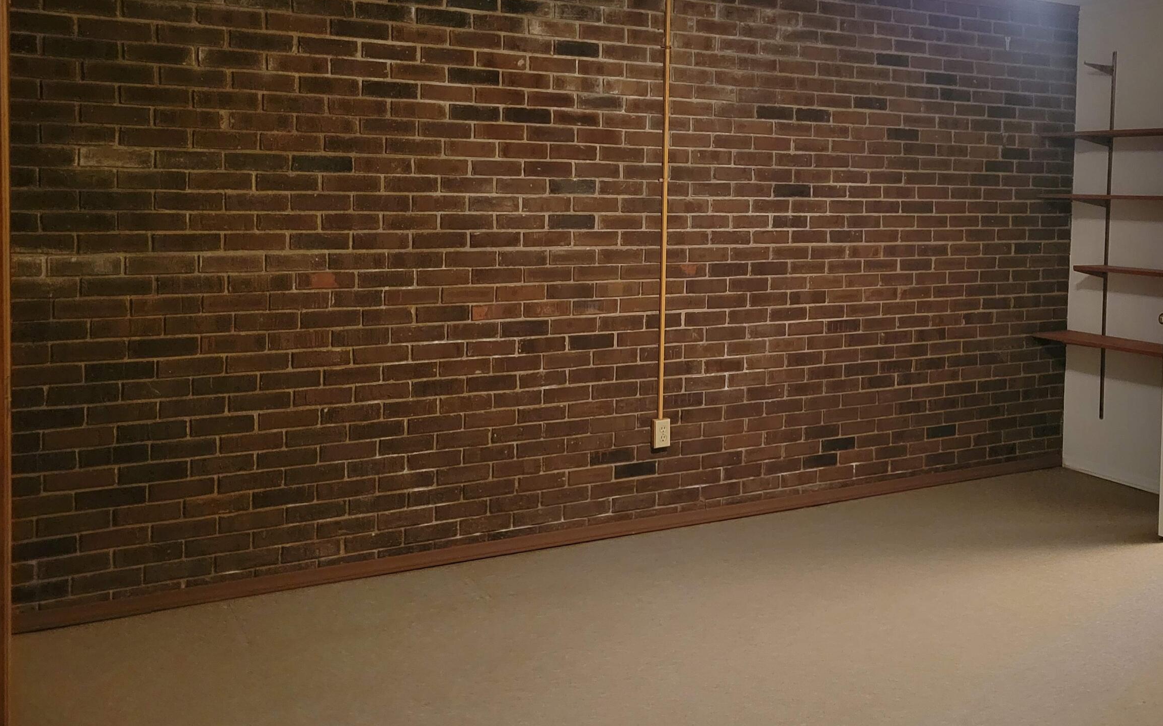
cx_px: 742
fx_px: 1141
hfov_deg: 53.3
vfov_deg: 35.0
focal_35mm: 36
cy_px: 243
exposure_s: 1/24
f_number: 1.8
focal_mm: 5.4
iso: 800
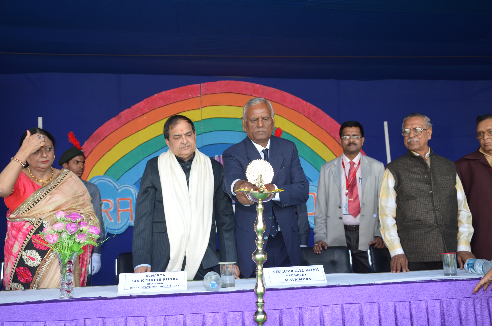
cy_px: 171
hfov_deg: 49.1
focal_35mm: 40
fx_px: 539
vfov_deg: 33.6
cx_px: 249
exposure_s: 1/60
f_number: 4
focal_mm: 25
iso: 200
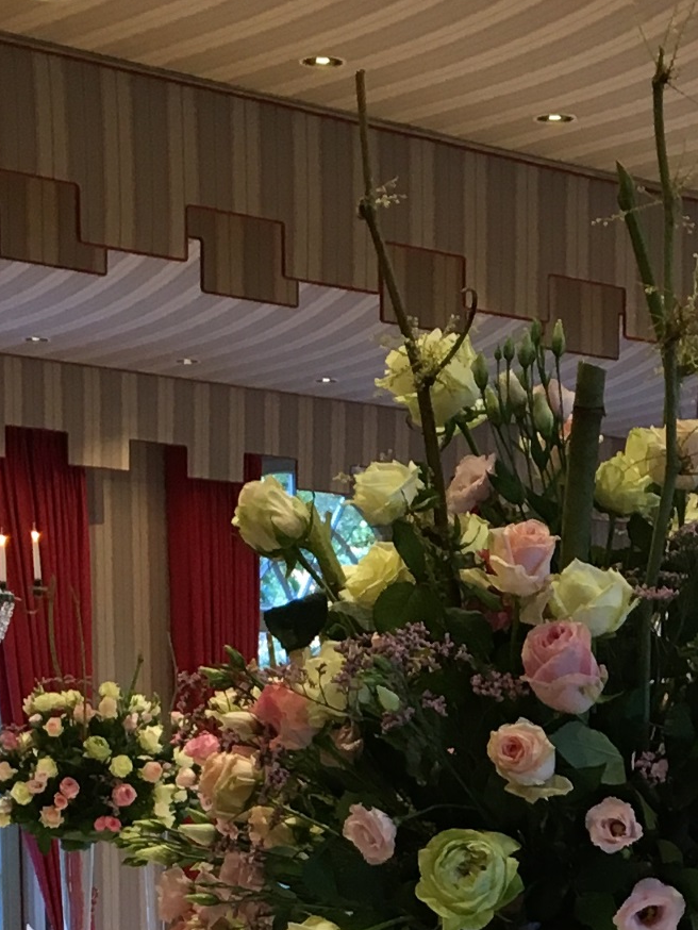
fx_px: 2875
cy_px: 1108
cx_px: 759
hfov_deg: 13.6
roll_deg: +0.6
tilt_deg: -6.1
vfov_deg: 17.5
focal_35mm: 107
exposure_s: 1/33
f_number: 2.2
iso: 64
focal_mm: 4.15
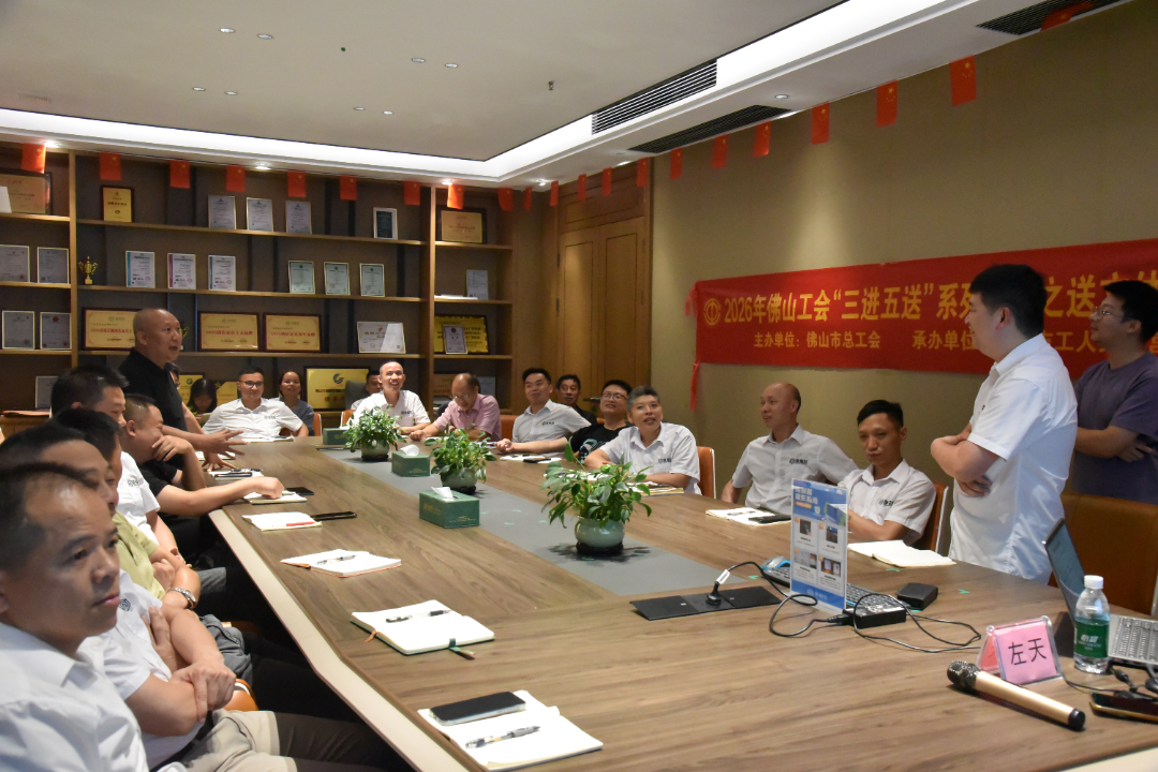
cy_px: 386
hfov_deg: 60.3
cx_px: 579
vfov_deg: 42.3
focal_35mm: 31
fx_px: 997
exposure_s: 1/250
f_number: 8
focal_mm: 31
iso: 12800
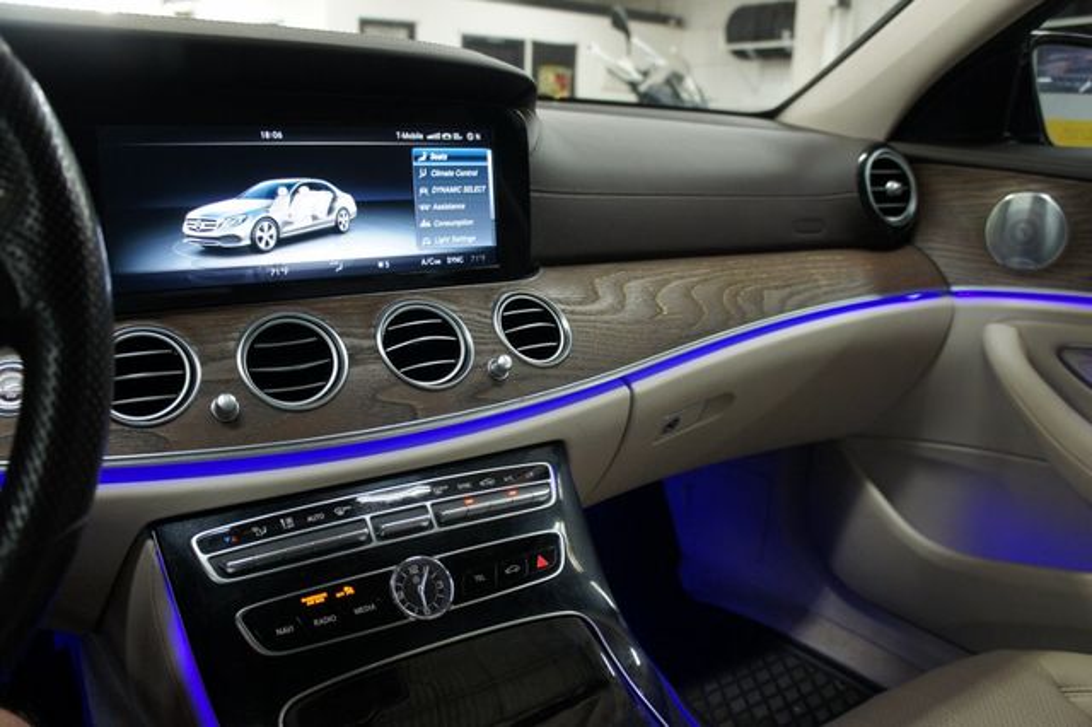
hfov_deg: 67.4
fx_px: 819
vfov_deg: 47.9
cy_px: 364
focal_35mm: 27
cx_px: 546
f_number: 3.5
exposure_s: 1/30
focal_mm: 18
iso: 500
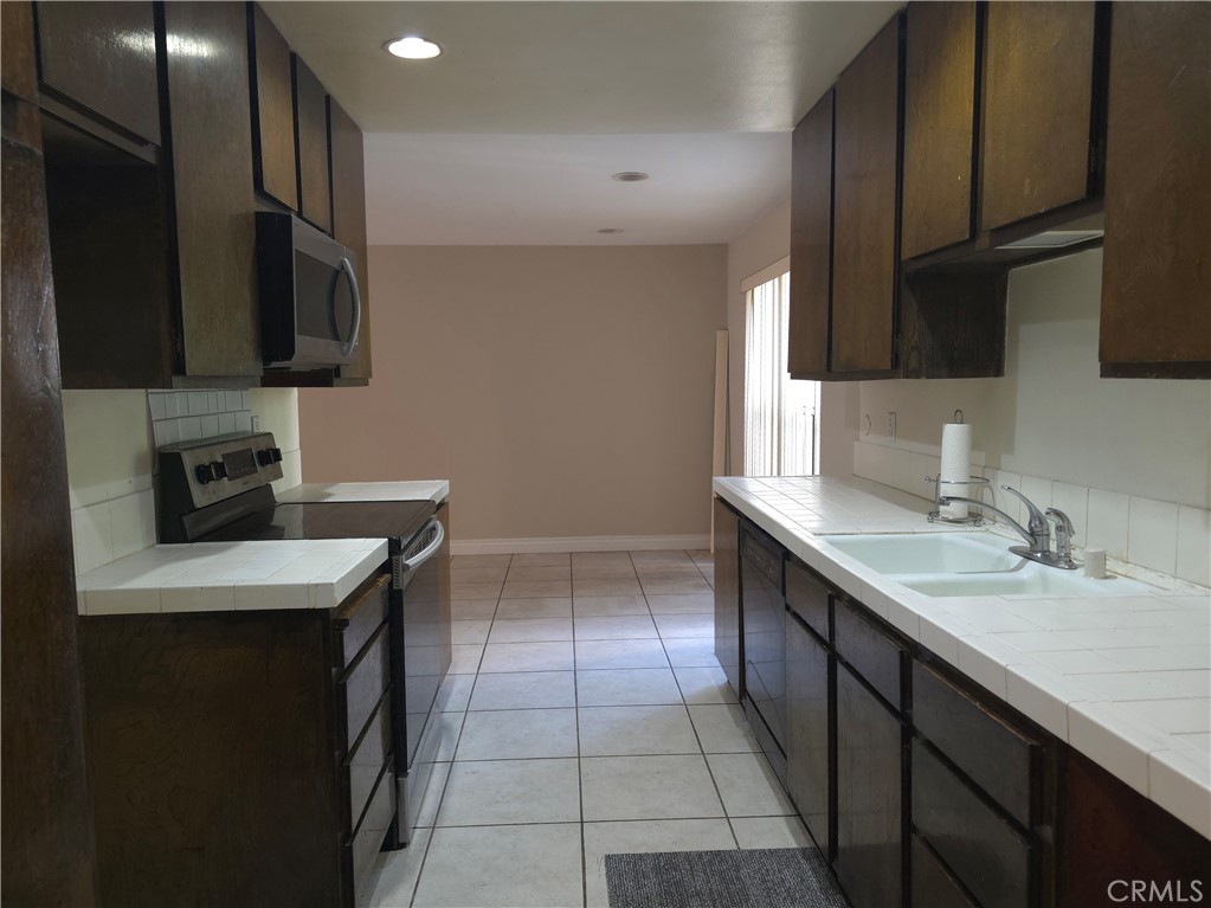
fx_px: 805
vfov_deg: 58.9
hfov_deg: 73.9
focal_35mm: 23
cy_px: 454
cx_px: 606
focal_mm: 6.3
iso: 250
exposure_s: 1/60.2
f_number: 1.7
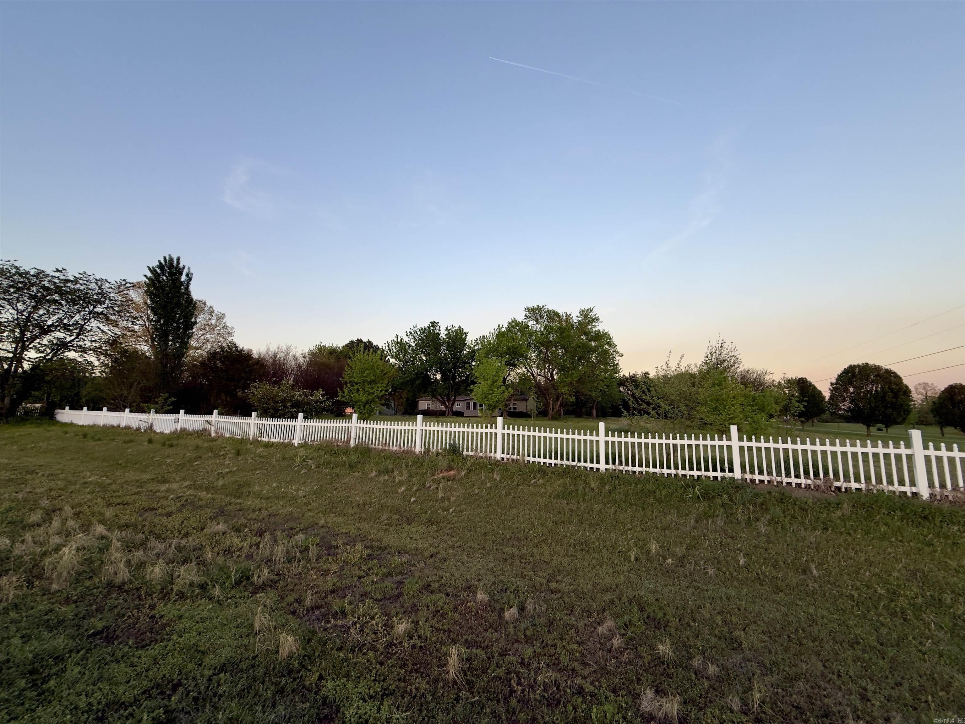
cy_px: 362
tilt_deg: +7.9
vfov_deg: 85.7
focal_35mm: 14
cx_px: 482
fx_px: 390
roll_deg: -0.7
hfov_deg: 102.1
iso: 50
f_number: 2.2
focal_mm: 2.22
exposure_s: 1/188
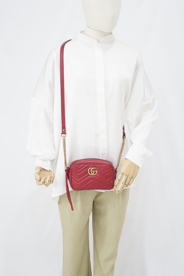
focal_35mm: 50
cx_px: 92
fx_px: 383
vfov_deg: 39.6
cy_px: 138
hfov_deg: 27.0
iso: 640
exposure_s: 1/2.5
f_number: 9
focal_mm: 50
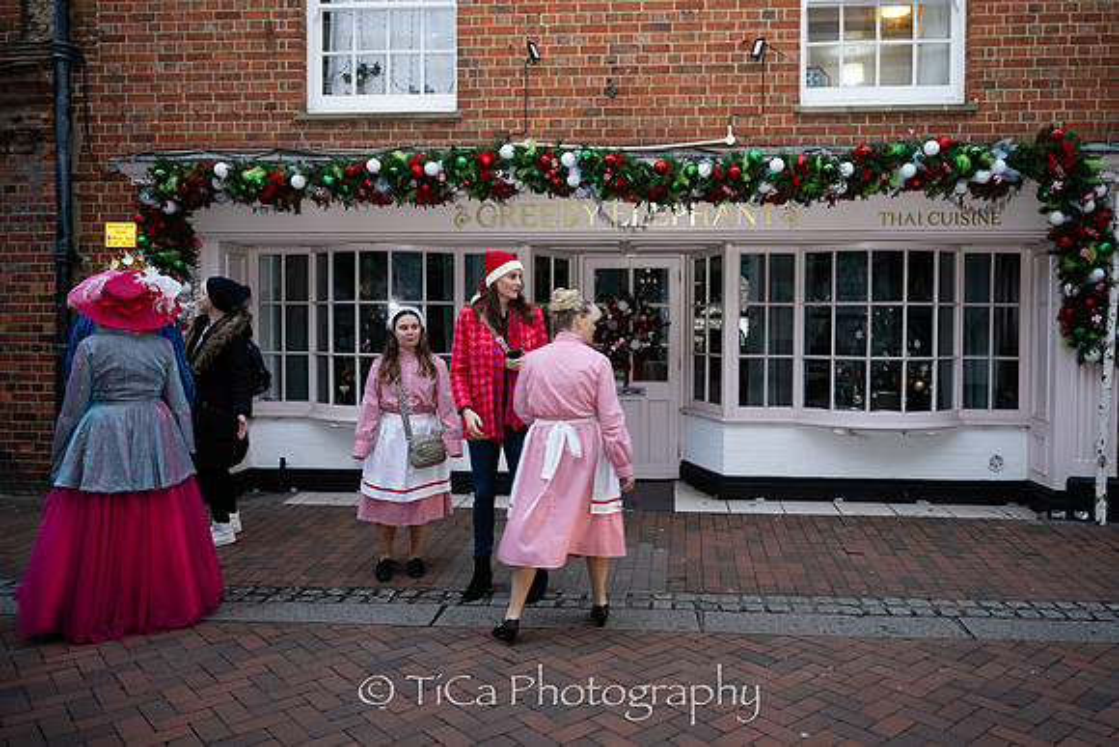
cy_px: 354
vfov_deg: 48.4
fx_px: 830
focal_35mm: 27
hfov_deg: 67.8
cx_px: 622
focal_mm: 24
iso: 500
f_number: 3.2
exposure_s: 1/60
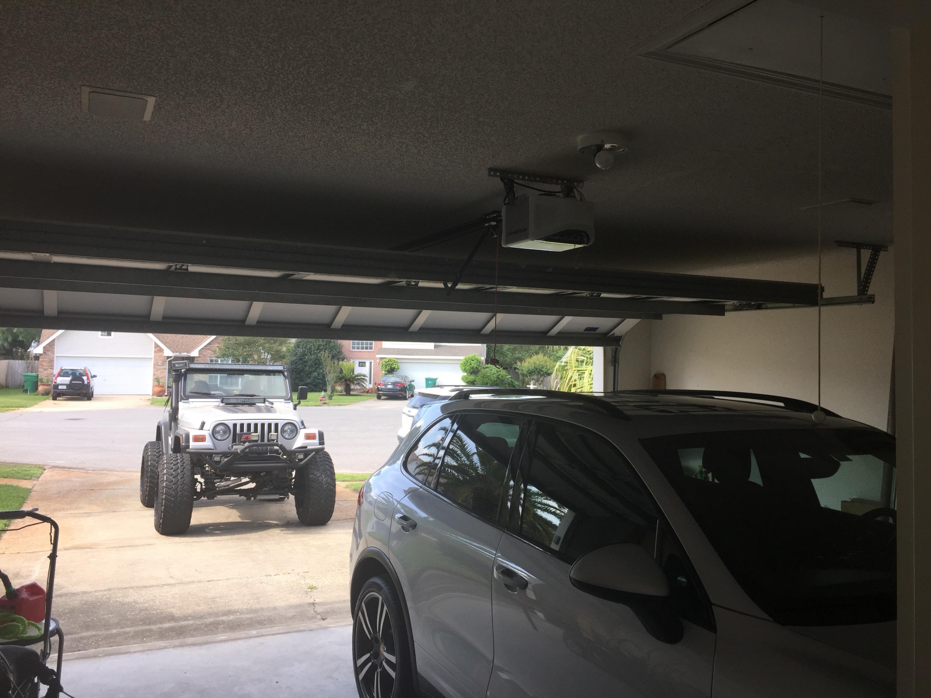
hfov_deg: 61.7
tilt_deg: +1.6
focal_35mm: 29
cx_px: 466
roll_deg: -1.9
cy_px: 349
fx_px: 780
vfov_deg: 48.2
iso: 32
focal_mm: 4.15
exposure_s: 1/309
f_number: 2.2
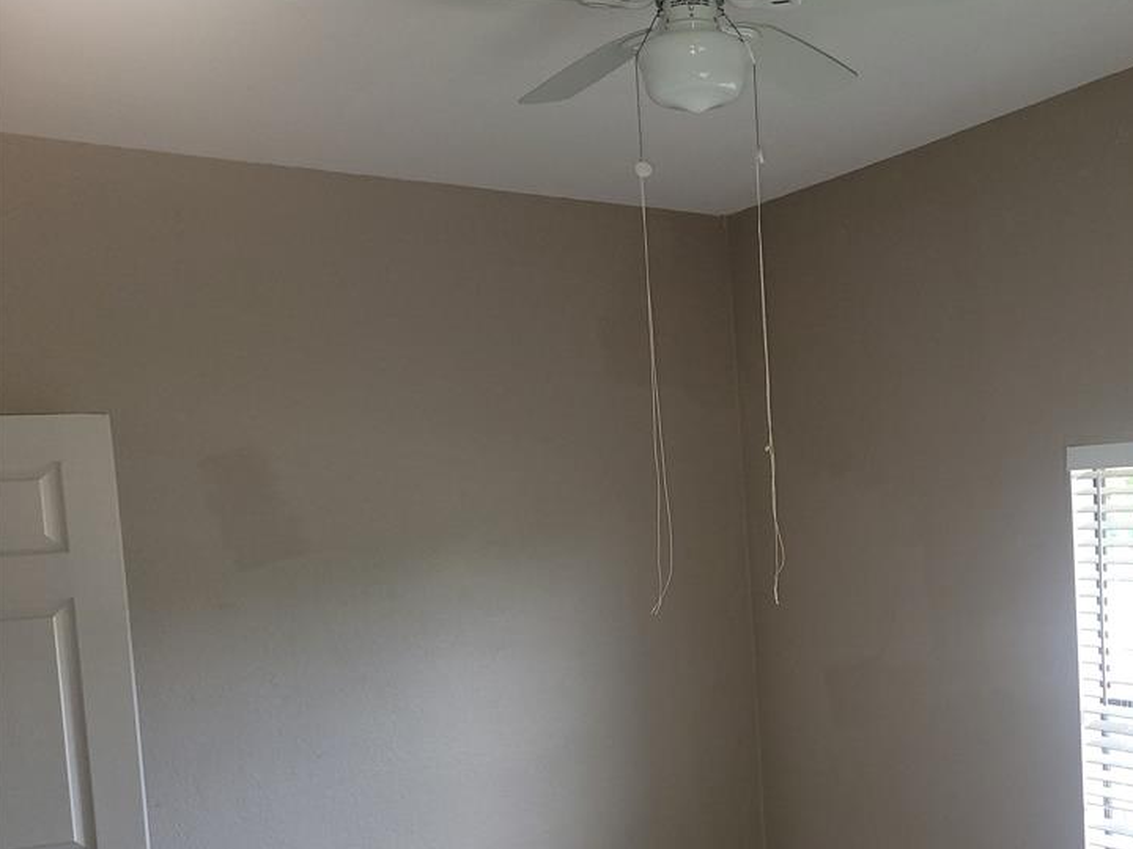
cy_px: 585
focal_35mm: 37
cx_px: 801
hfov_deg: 48.8
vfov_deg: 38.1
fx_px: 1211
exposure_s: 1/60
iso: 100
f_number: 1.8
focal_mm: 5.4
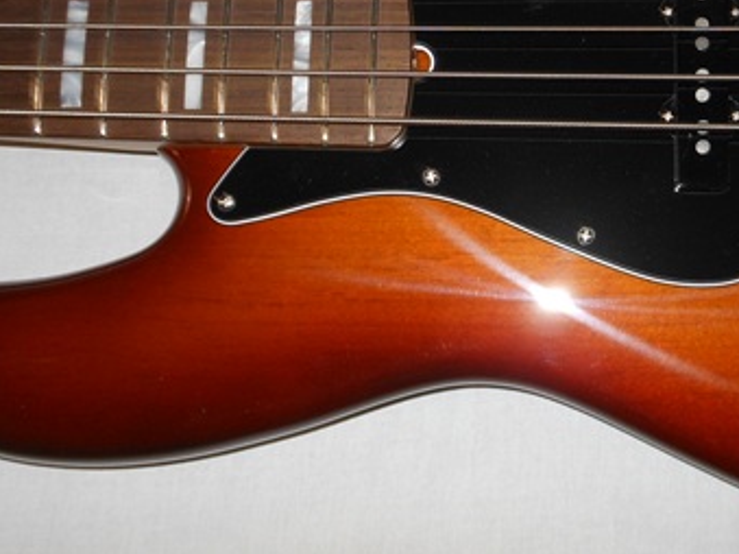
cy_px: 98
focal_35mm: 51
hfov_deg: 36.0
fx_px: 1088
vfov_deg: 27.9
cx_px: 611
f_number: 3.2
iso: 80
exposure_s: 1/25
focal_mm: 4.5
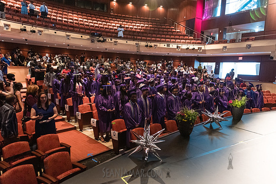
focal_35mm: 25
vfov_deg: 50.8
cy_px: 92
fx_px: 194
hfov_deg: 70.8
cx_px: 138
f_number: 3.5
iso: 4000
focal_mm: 24
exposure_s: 1/200
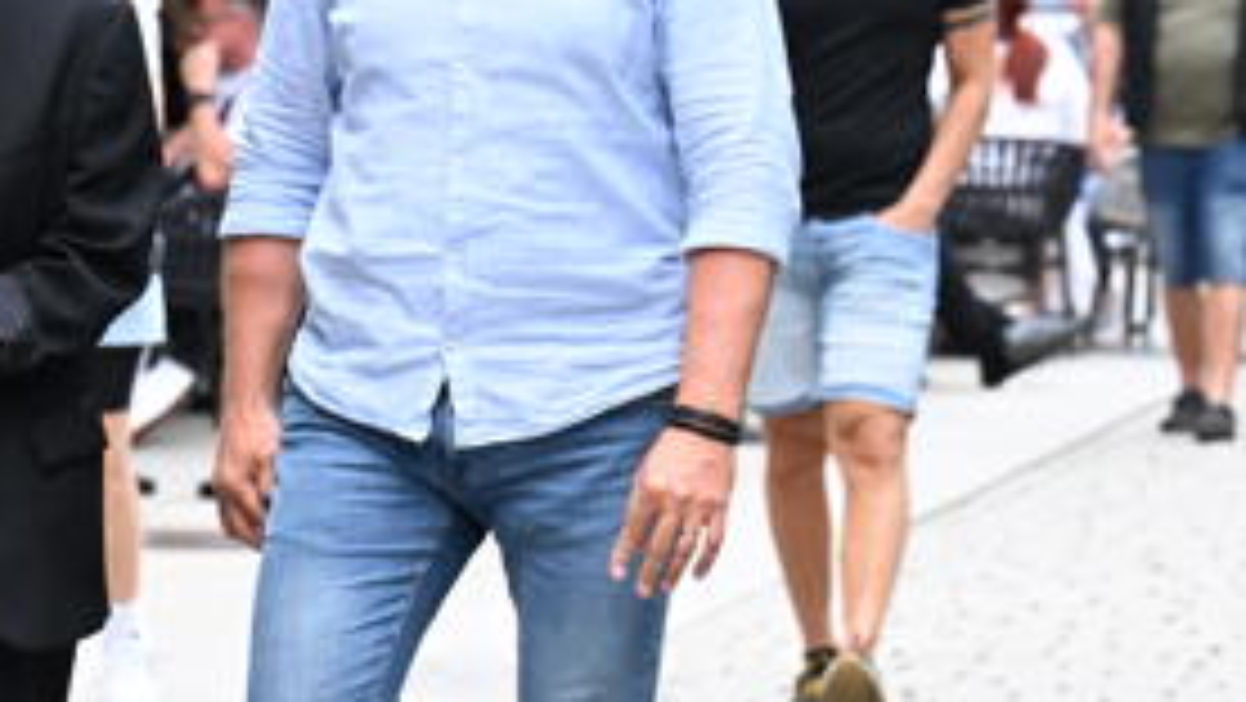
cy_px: 482
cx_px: -288
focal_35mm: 274
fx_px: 9055
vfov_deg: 4.4
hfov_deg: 7.8
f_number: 5
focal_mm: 105
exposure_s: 1/400
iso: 800
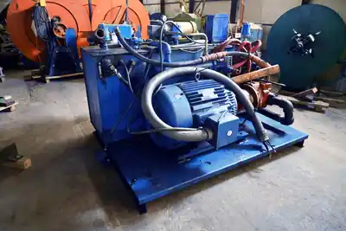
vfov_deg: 53.2
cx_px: 173
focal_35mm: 24
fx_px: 231
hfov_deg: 73.7
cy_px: 116
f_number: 3.5
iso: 7200
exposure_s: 1/25
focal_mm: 16
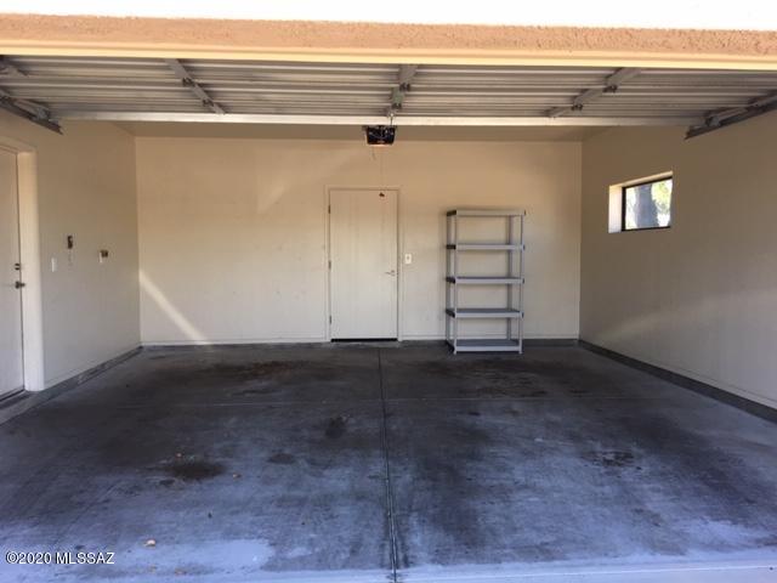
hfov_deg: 61.7
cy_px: 292
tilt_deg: -2.9
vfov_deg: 48.2
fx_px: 651
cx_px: 388
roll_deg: -0.3
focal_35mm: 29
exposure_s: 1/120
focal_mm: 4.15
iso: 40
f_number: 2.2
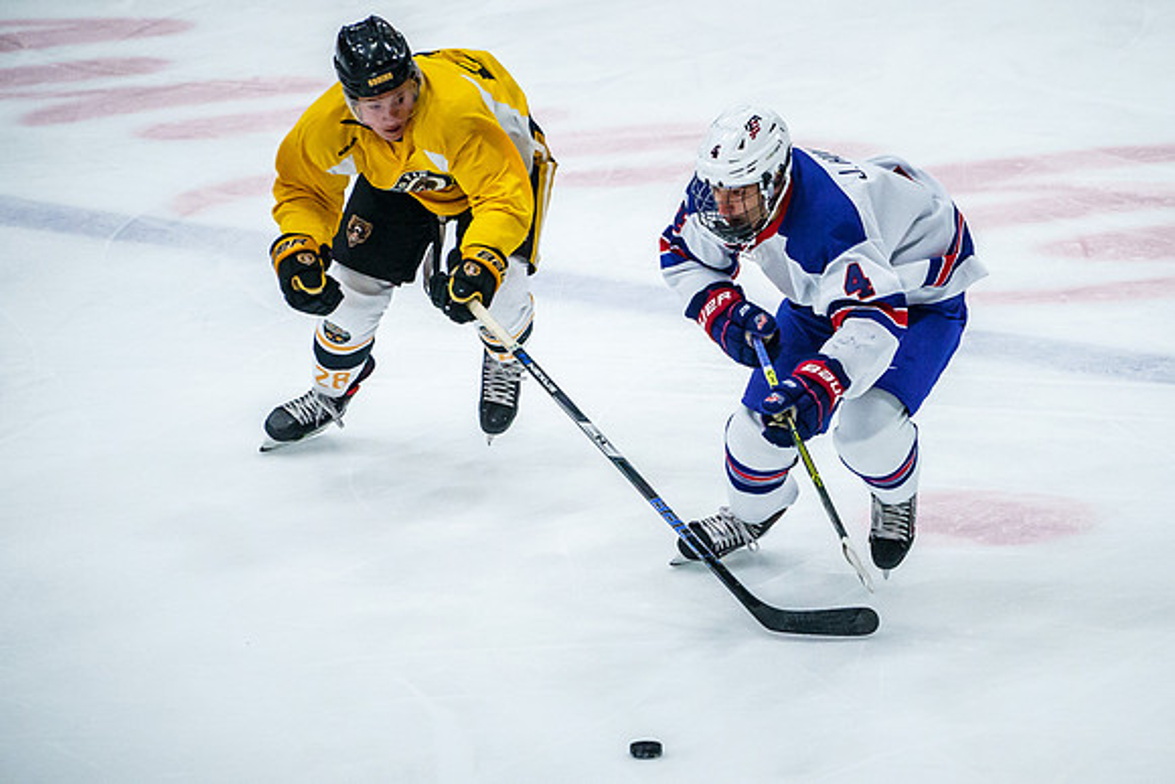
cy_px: 322
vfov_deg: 4.8
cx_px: 755
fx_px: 9356
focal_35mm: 287
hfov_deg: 7.2
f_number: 4.5
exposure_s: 1/1250
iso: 12800
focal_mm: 200
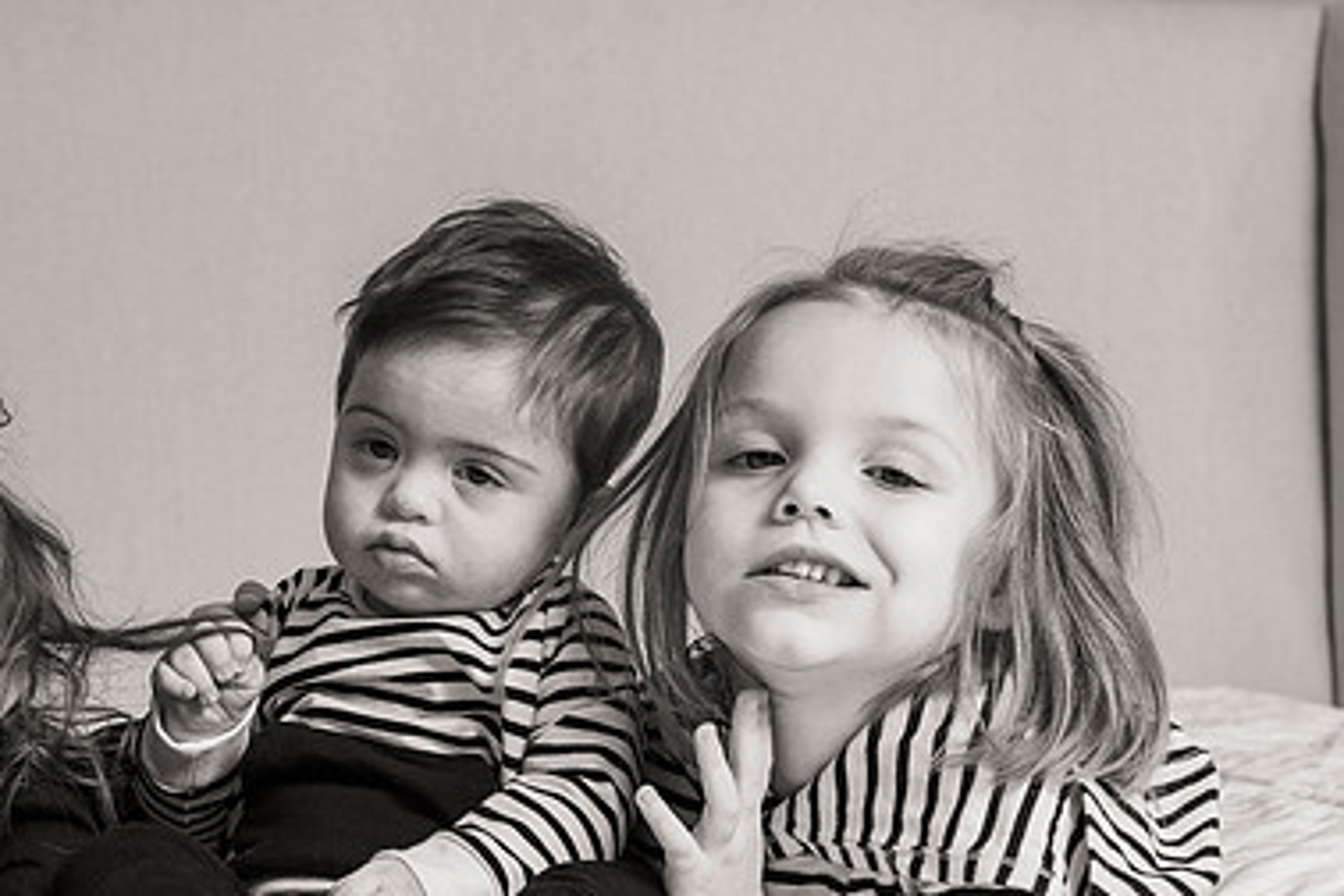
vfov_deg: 16.8
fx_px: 3024
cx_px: 433
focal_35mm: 81
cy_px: 666
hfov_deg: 24.9
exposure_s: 1/200
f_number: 5.6
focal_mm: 48
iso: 400
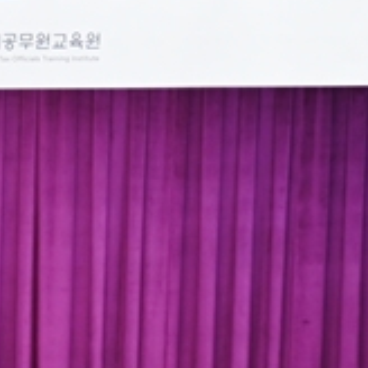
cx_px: -222
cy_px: 509
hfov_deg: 8.4
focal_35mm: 202
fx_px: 2430
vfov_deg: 8.5
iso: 1400
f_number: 4
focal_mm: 46
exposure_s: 1/125
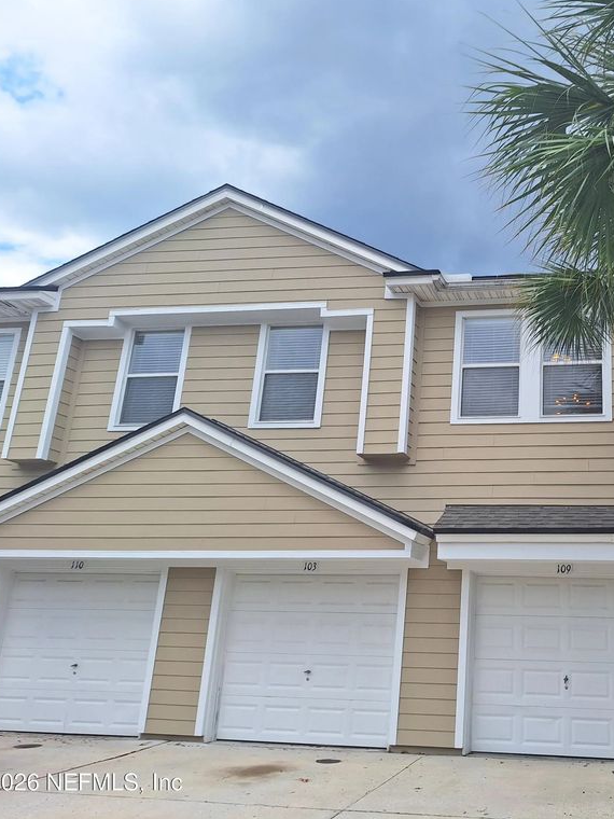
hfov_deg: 42.6
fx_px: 733
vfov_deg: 58.4
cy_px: 406
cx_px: 520
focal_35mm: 31
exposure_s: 1/1988
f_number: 1.8
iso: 40
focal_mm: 5.54
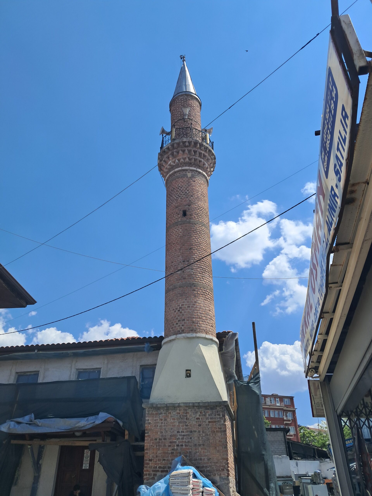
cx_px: 186
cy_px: 248
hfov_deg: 51.4
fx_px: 387
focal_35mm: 27
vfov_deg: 65.3
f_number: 1.8
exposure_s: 1/897
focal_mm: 4
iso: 50
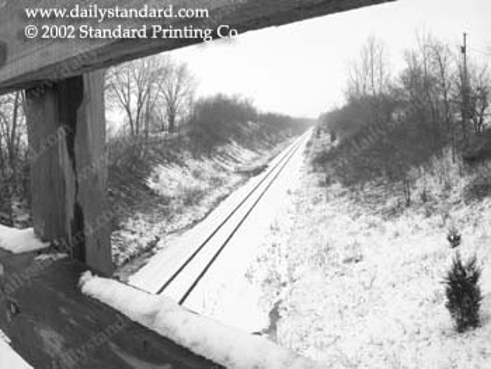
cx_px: 246
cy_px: 184
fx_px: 483
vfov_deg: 41.8
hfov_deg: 53.9
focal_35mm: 34
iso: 400
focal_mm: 8.9
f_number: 7.1
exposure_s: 1/412
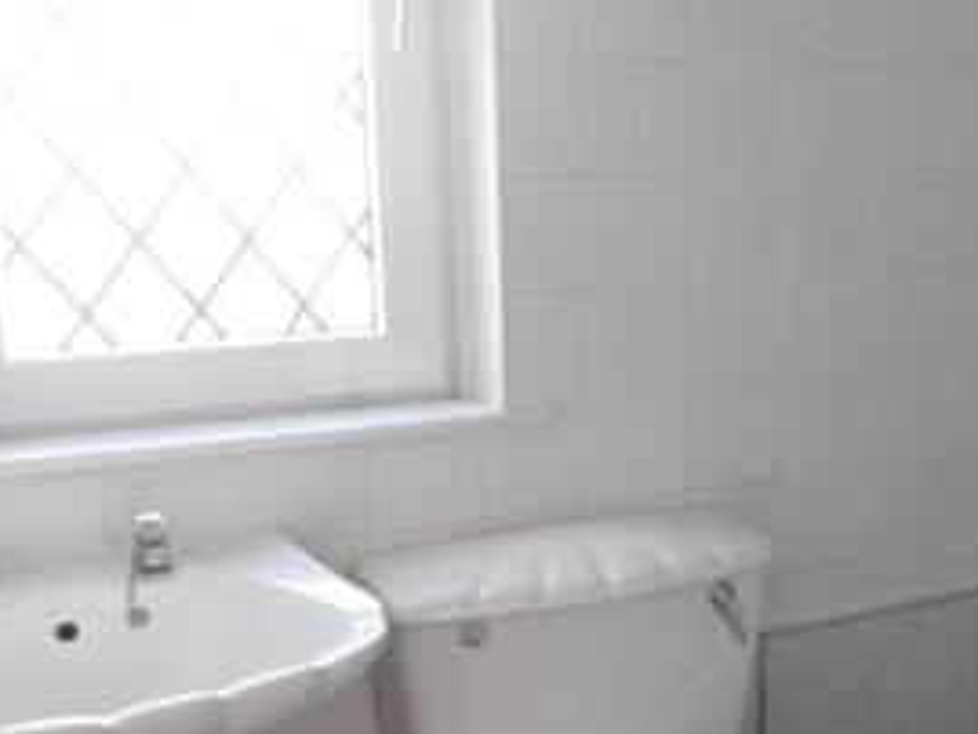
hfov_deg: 35.1
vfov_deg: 28.0
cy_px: 438
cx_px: 842
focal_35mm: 52
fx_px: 1470
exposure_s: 1/60
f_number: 3.1
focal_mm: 4.3
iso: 250
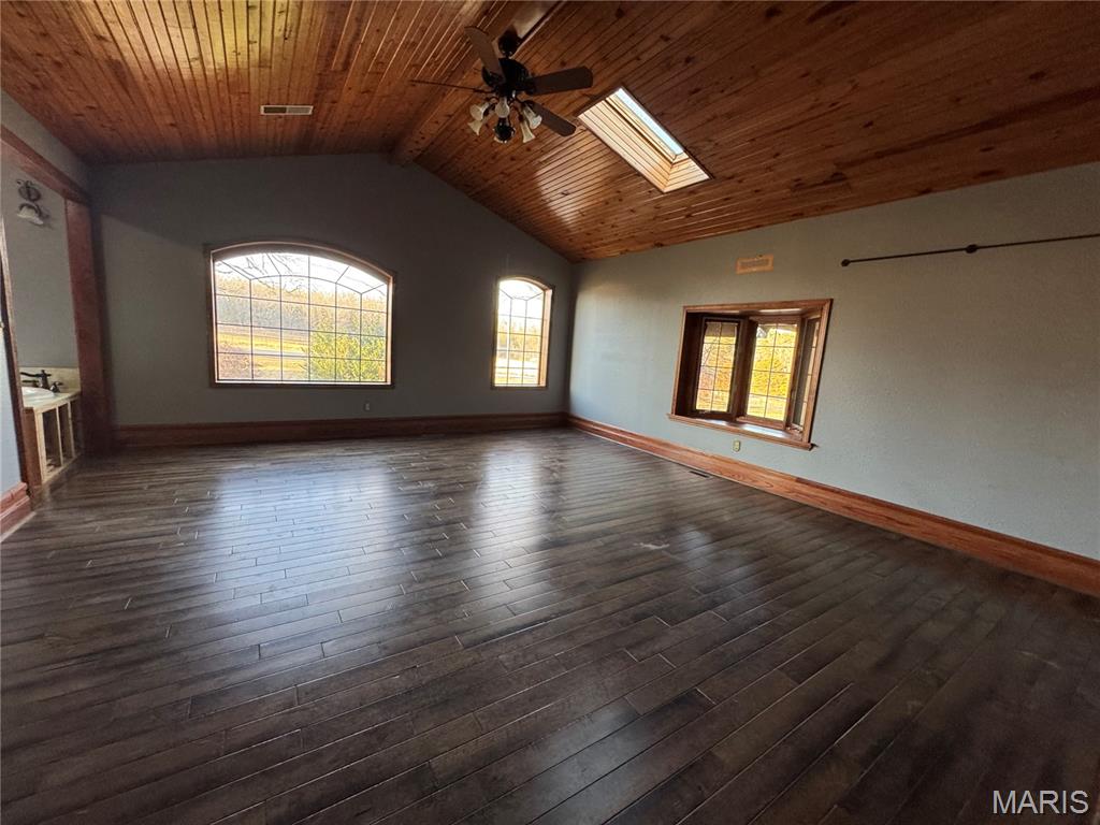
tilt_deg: -8.8
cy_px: 412
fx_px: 445
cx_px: 550
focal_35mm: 14
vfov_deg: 85.7
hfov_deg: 102.1
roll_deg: -4.0
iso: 320
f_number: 2.2
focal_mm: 2.22
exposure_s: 1/120
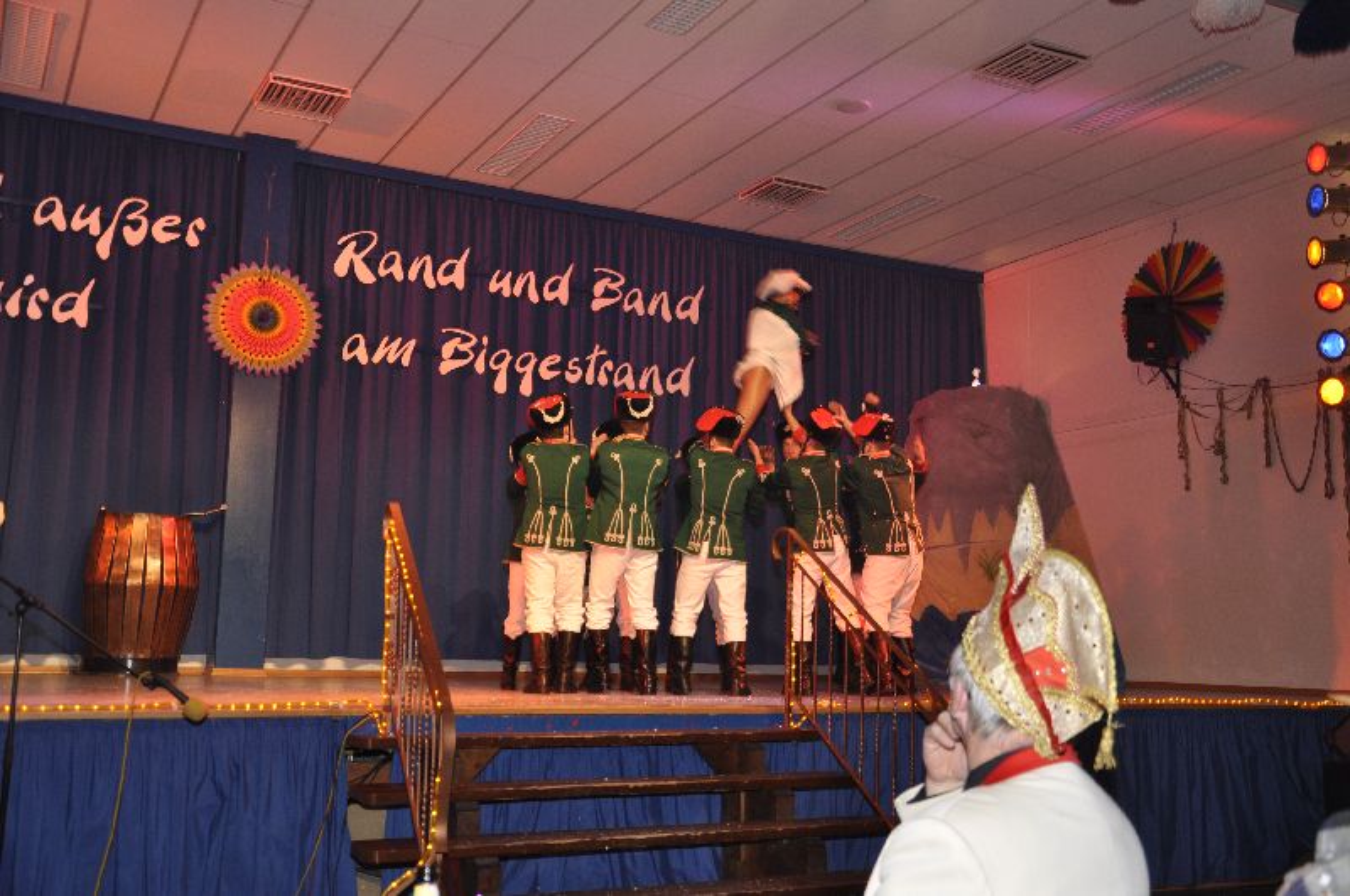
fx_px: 1404
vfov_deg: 35.4
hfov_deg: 51.3
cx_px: 675
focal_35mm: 38
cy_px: 448
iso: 400
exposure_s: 1/60
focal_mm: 25
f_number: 5
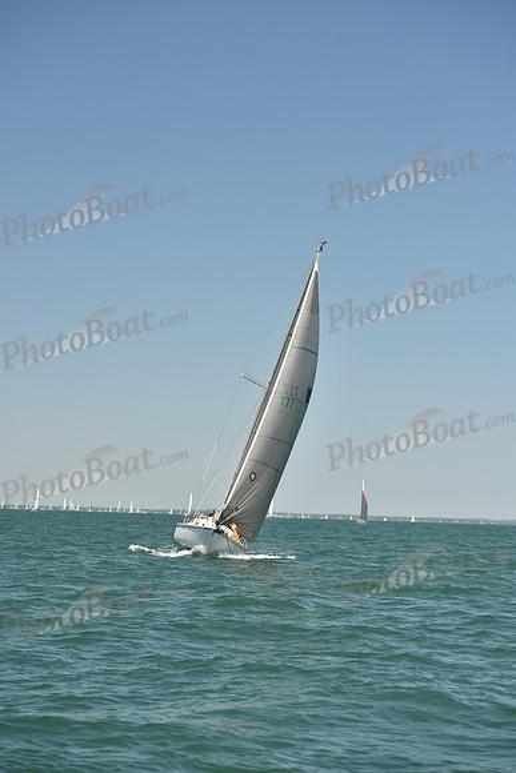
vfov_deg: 23.6
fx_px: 1848
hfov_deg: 15.9
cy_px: 386
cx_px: 258
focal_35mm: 86
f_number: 4.5
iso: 250
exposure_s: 1/800
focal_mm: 86
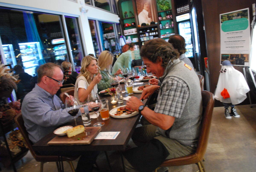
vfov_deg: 48.0
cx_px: 128
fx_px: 192
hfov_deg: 67.3
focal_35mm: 27
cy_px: 86
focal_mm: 18
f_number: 3.8
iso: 1600
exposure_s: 1/15
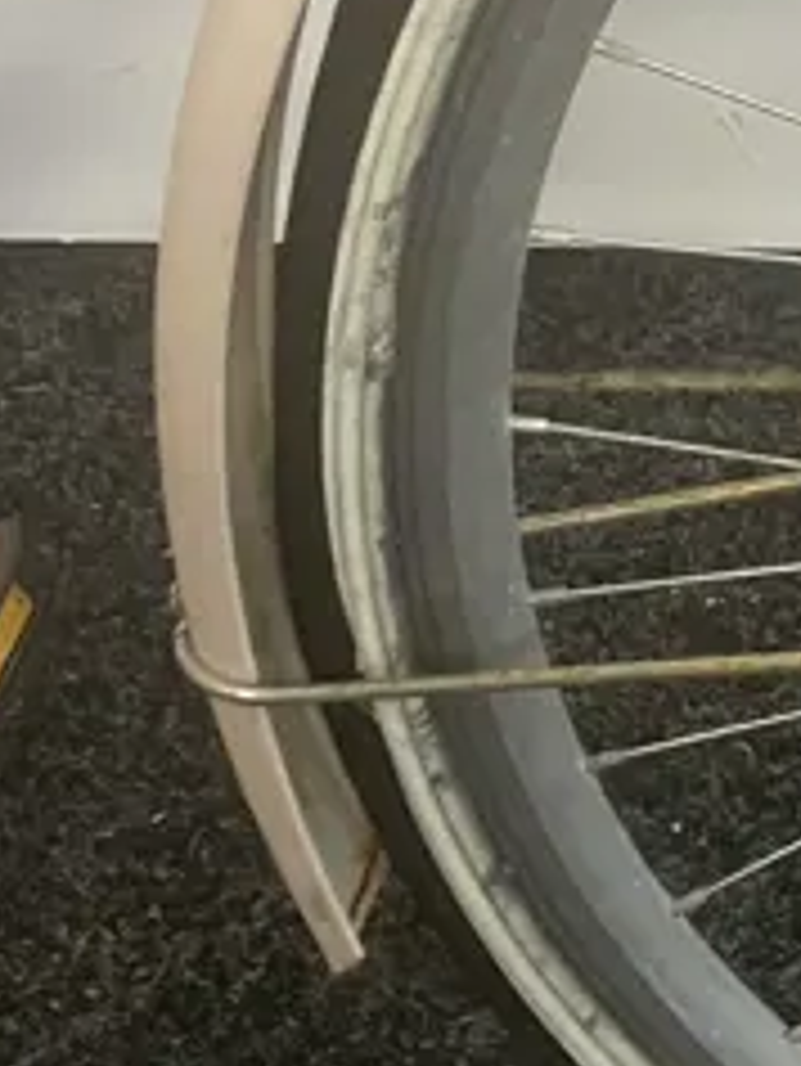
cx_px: 1624
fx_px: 3730
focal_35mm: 121
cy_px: 220
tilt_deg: -37.7
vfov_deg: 16.2
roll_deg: +0.3
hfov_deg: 11.1
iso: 250
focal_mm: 3.99
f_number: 1.8
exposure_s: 1/50
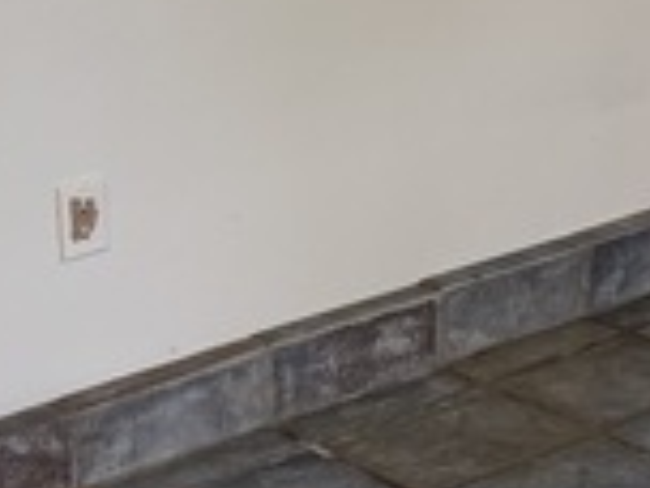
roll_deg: -0.1
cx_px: 1093
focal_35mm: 105
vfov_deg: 13.4
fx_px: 1972
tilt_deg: -5.8
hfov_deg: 16.3
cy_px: -227
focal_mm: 6.76
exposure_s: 1/60
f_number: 1.78
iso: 200
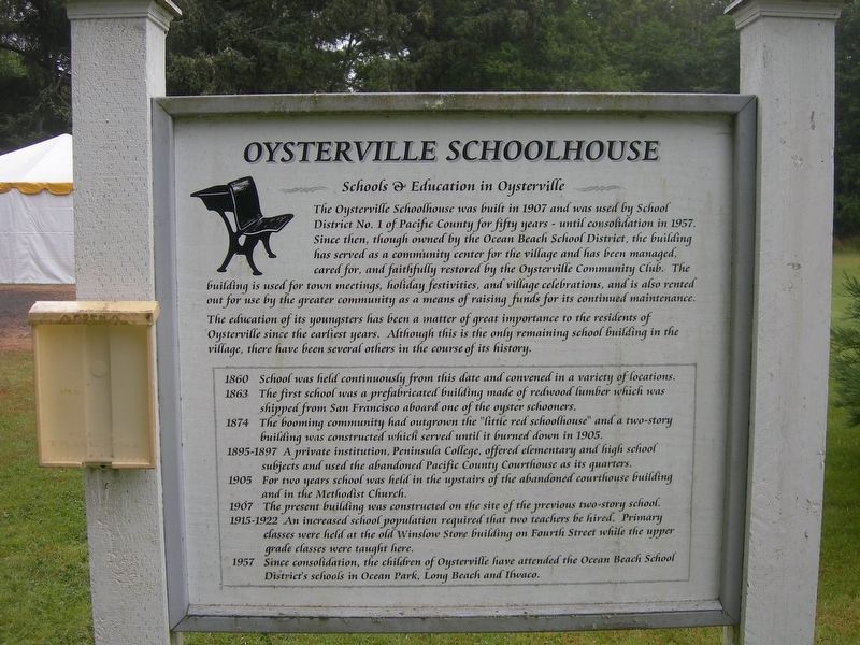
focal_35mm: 41
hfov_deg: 45.8
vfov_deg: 35.1
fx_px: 1019
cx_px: 430
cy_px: 322
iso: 50
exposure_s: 1/140
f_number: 2.9
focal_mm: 8.5
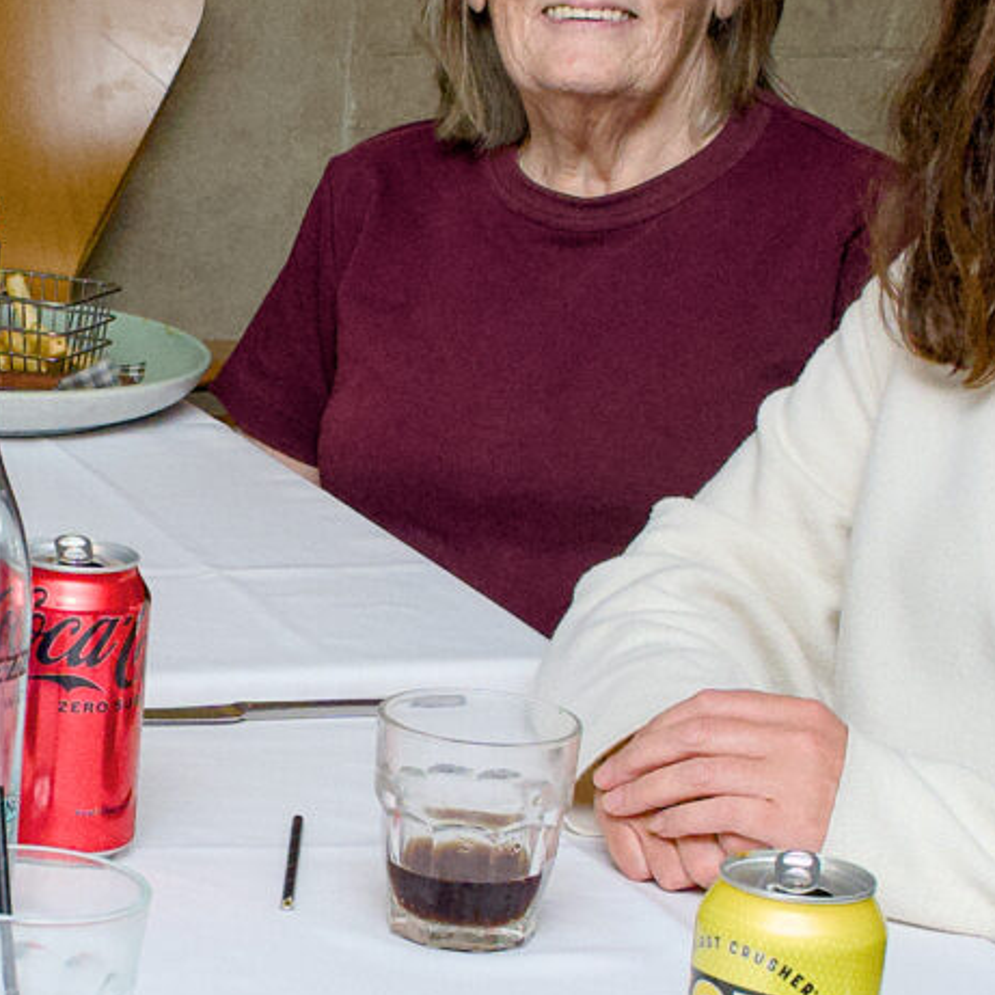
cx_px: 162
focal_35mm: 141
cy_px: 674
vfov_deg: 12.4
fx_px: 4586
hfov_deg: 12.3
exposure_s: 1/160
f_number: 7.1
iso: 1000
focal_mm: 19.9
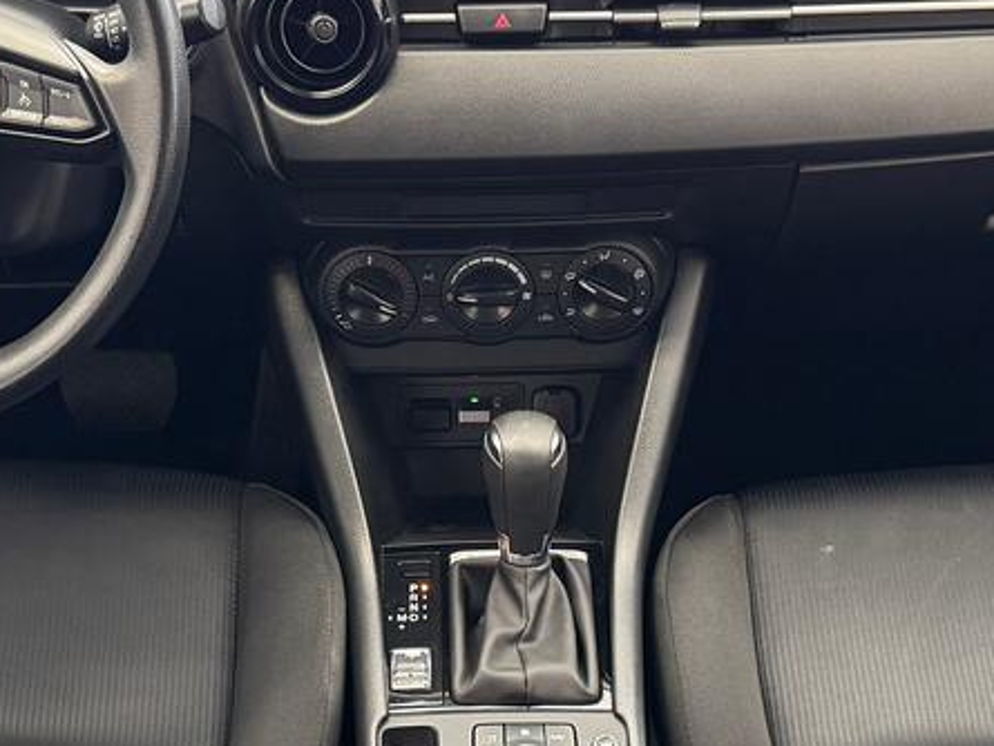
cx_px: 478
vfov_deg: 21.2
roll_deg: -0.2
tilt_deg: -39.8
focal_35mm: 69
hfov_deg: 28.2
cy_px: 545
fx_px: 1982
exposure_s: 1/60
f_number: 1.78
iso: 640
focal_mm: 6.76
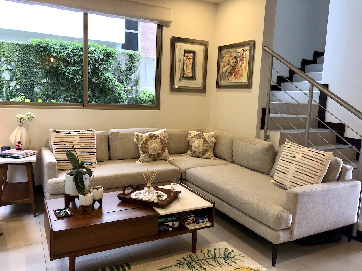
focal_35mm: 28
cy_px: 136
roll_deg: -1.9
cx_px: 181
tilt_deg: -7.0
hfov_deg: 63.4
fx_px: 293
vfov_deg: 49.7
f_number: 1.8
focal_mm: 4
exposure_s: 1/27
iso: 20
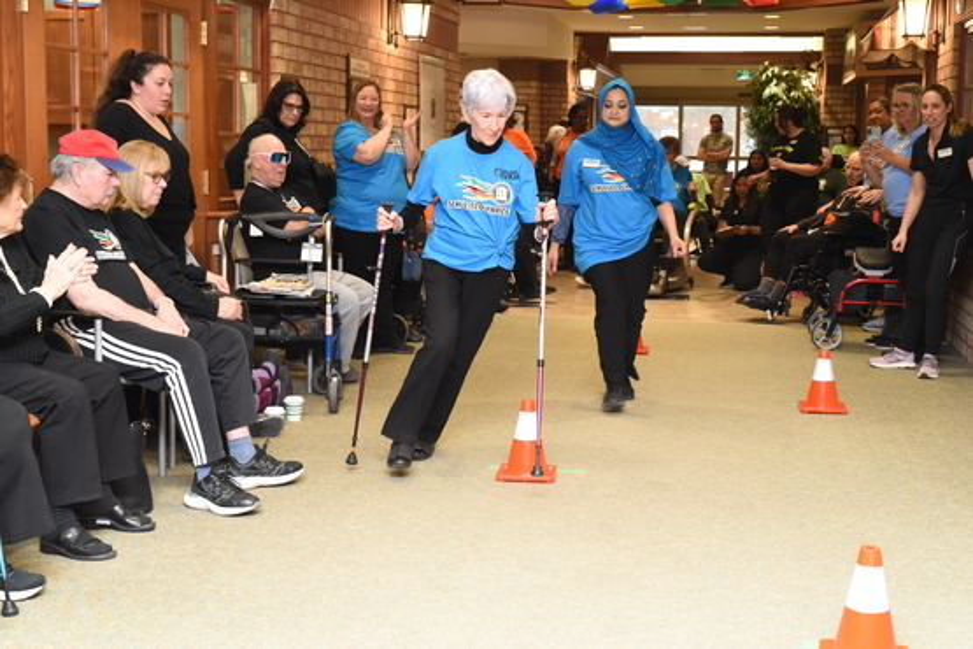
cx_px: 486
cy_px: 324
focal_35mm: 50
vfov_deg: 27.0
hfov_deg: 39.6
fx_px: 1351
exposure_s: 1/200
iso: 6400
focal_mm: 50
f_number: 8
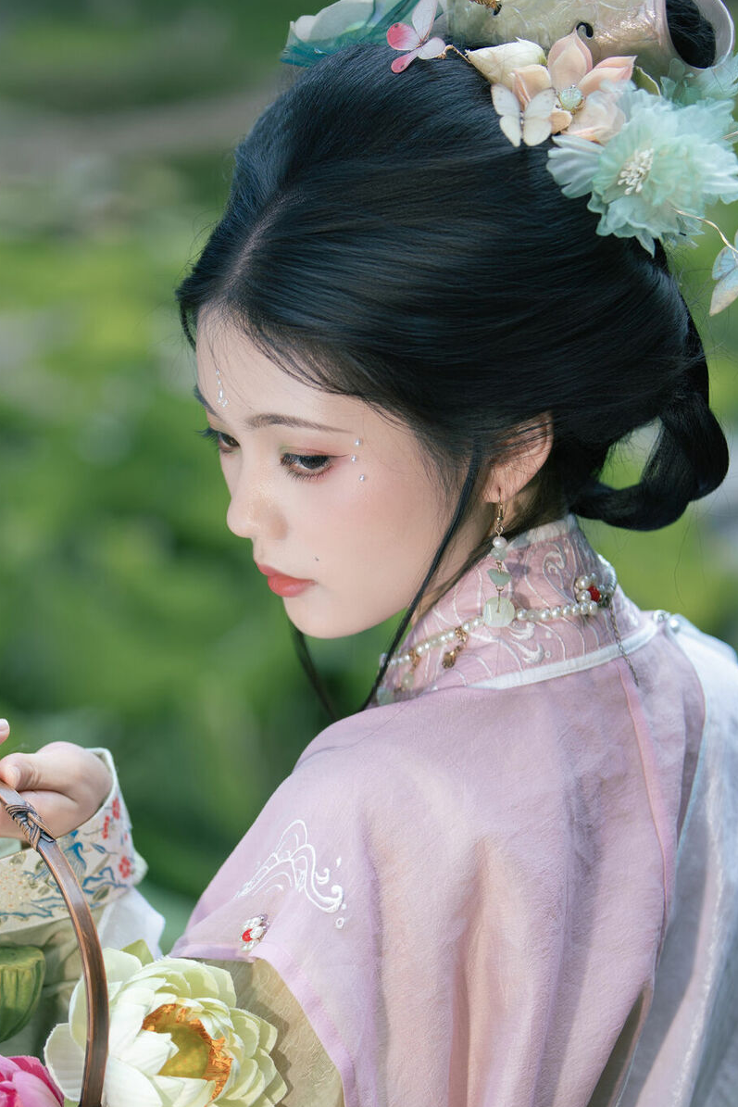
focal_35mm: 116
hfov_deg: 11.8
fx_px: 3566
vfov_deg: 17.6
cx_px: 280
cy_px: 676
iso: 100
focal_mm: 88
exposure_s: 1/400
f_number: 2.8
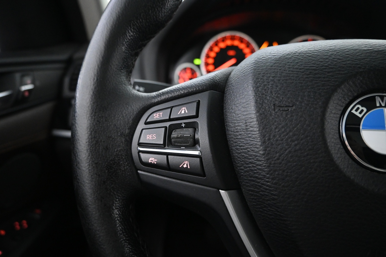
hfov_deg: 73.7
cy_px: 128
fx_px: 257
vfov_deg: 53.1
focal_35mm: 24
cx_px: 193
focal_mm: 16
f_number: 3.5
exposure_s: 1/25
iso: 3200
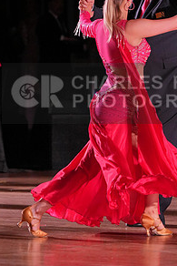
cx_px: 128
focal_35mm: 340
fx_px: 2504
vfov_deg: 6.1
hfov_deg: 4.0
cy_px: 94
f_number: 4
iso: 2500
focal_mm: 171
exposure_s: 1/500
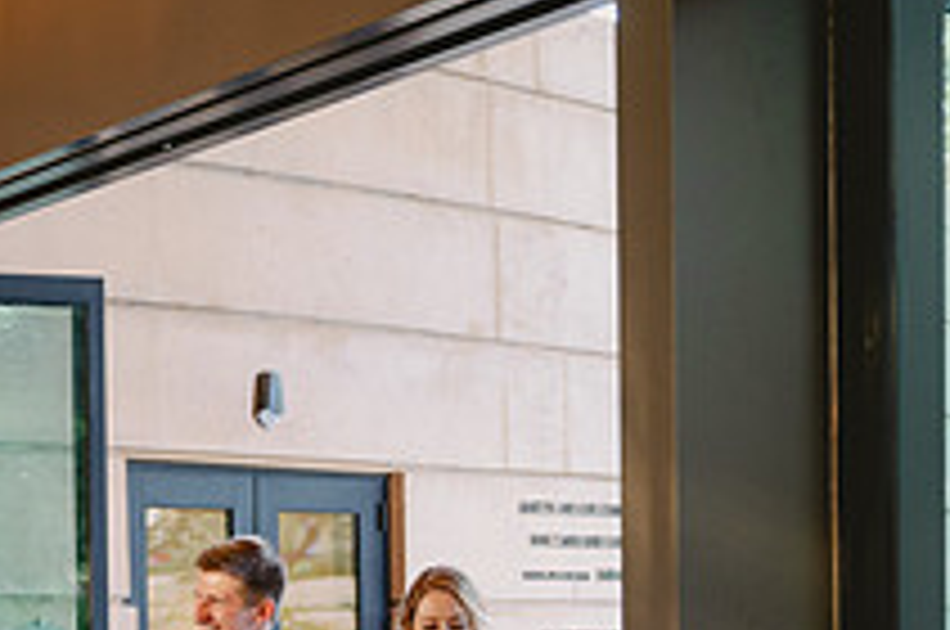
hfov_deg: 15.5
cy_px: 842
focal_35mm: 132
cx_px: 288
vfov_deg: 10.1
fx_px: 3478
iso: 1000
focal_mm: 48
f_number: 2.8
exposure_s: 1/200
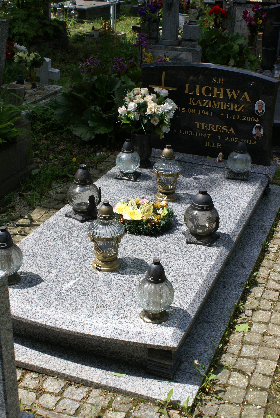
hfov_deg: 25.8
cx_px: 140
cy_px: 209
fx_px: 611
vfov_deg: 37.8
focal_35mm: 52
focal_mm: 35
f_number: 9
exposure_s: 1/160
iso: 100
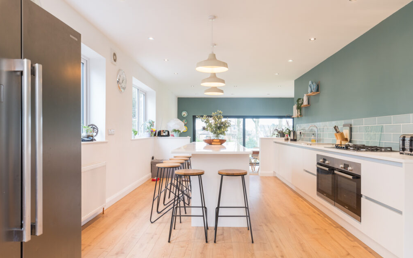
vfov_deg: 53.0
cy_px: 132
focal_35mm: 23
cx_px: 210
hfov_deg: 77.1
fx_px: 259
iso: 400
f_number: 9
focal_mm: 22
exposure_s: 1/6
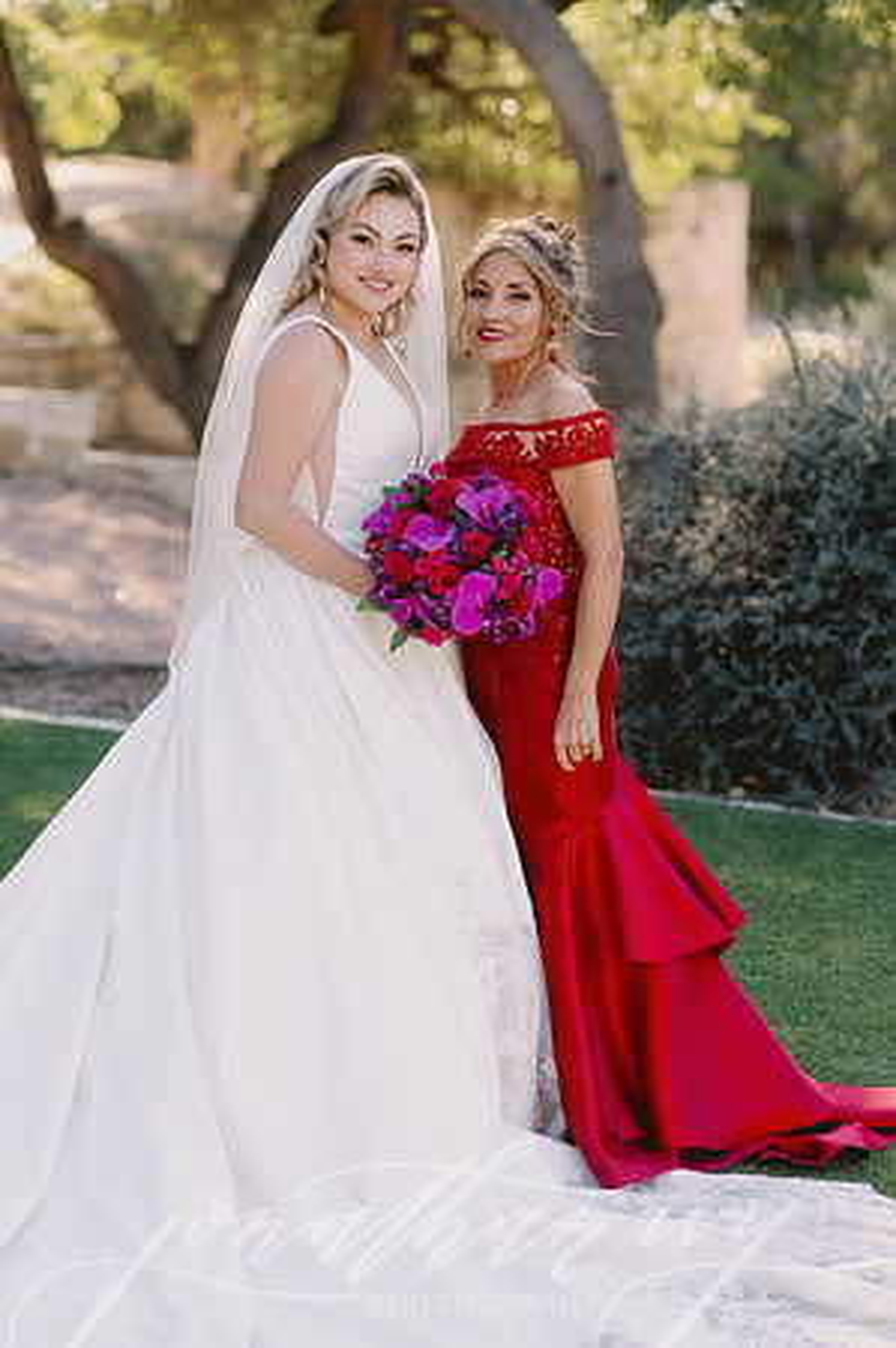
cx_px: 448
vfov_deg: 23.9
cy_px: 674
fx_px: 3180
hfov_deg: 16.0
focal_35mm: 85
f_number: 2.5
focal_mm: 85
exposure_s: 1/320
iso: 80
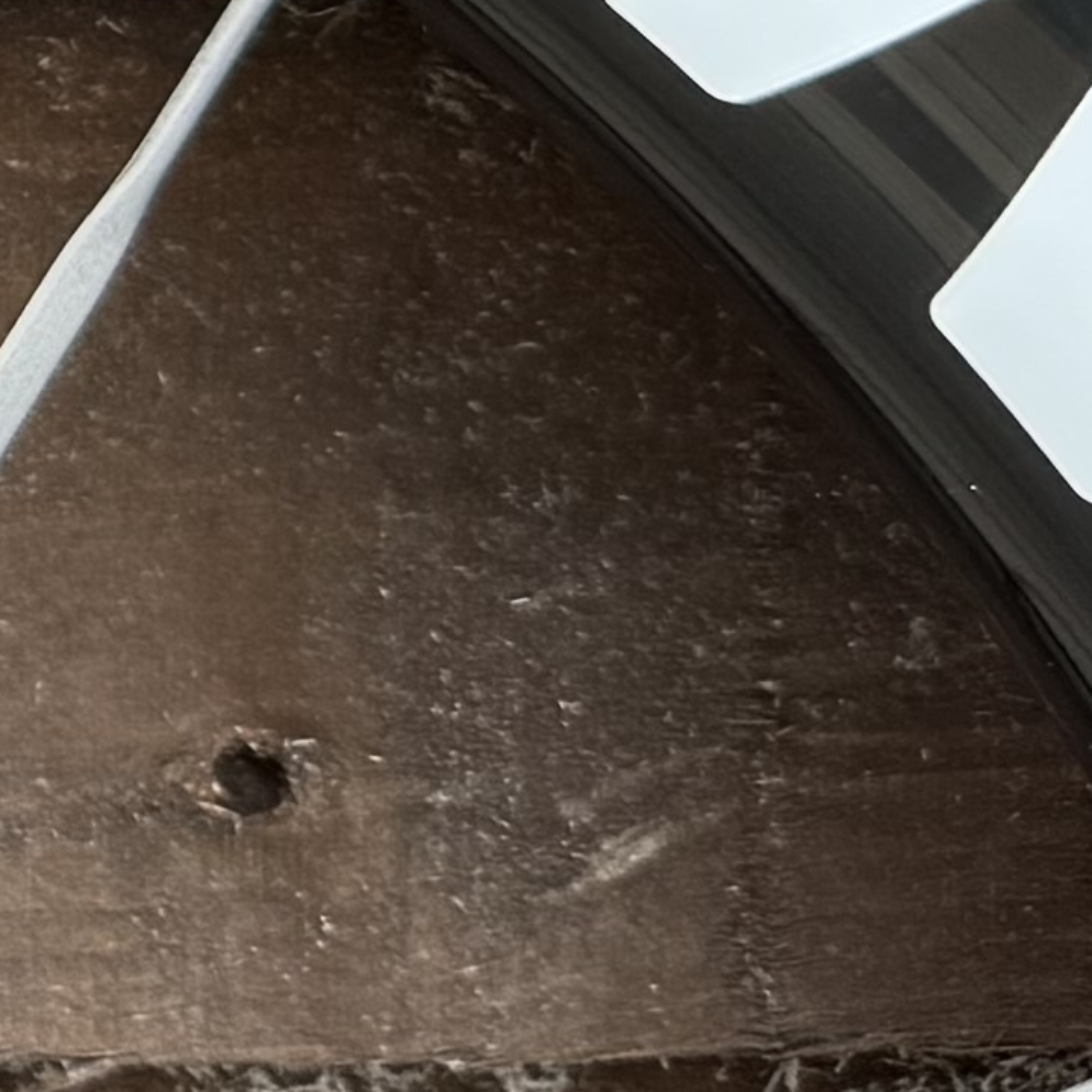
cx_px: -2078
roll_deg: -0.1
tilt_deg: -11.4
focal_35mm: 168
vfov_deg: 9.9
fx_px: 5996
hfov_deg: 8.8
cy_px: -872
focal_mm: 6.76
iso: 125
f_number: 1.78
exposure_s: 1/121
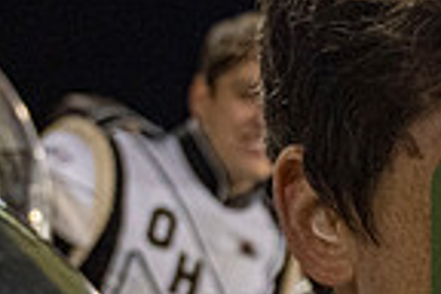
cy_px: 286
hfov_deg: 18.6
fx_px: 1188
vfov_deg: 13.9
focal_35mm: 97
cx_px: 662
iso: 3200
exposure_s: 1/500
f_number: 4
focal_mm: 24
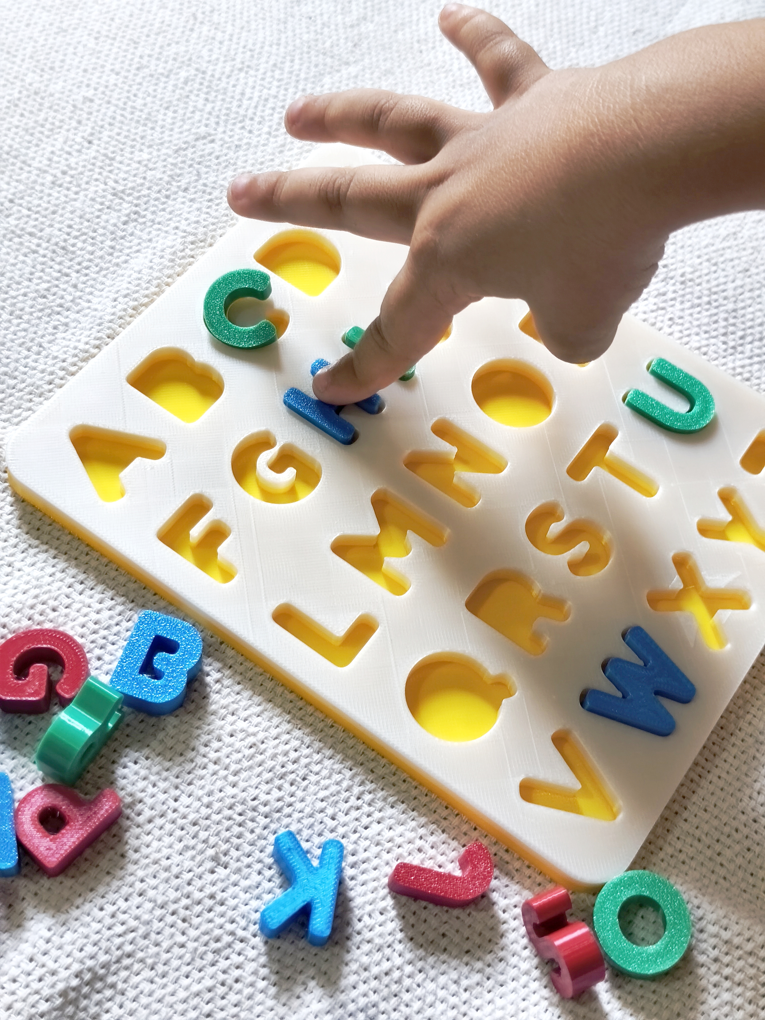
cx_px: 382
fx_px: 1355
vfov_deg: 41.2
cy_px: 510
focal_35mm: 46
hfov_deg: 31.5
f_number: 1.65
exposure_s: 1/60
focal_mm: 6.14
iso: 500
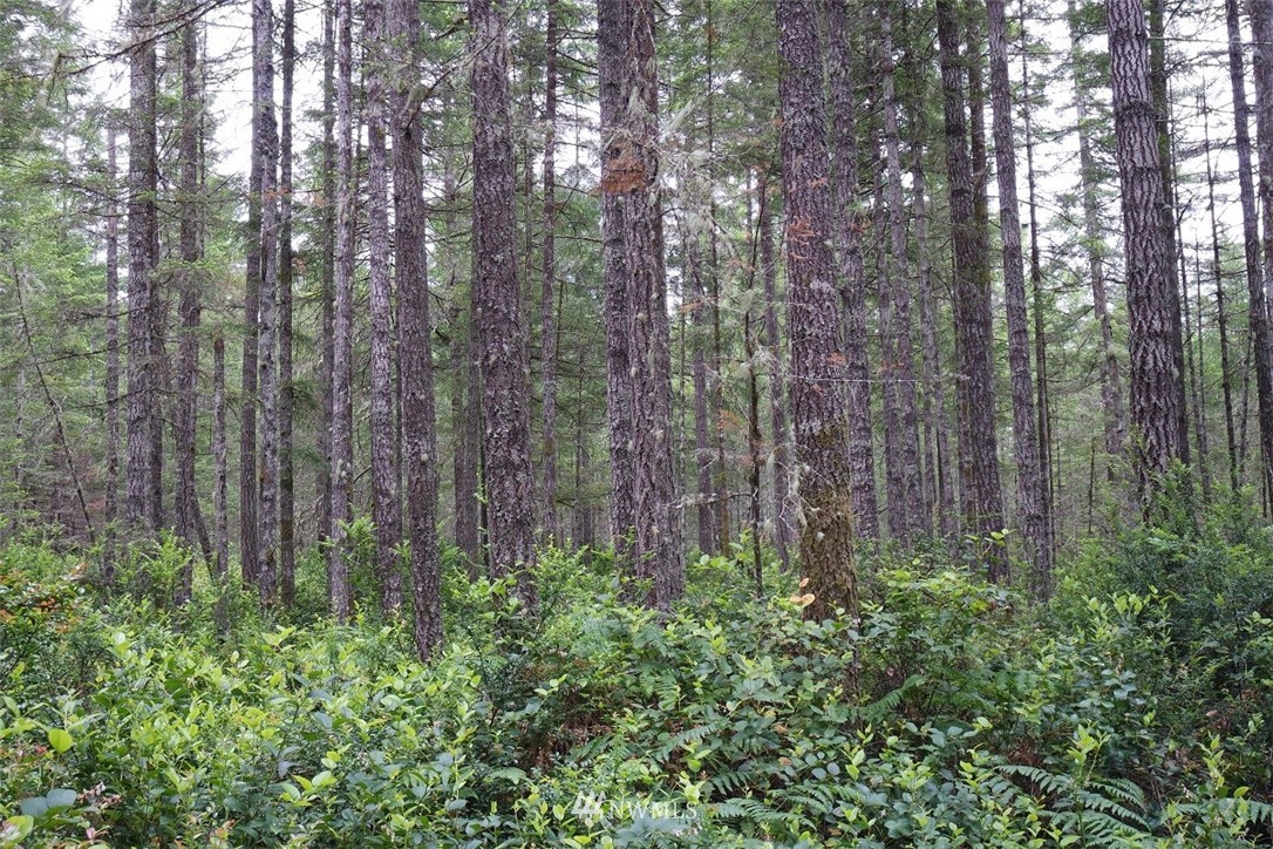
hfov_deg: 48.5
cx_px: 636
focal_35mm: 40
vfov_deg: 33.4
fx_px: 1414
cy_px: 424
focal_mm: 15
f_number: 4
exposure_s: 1/60
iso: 200
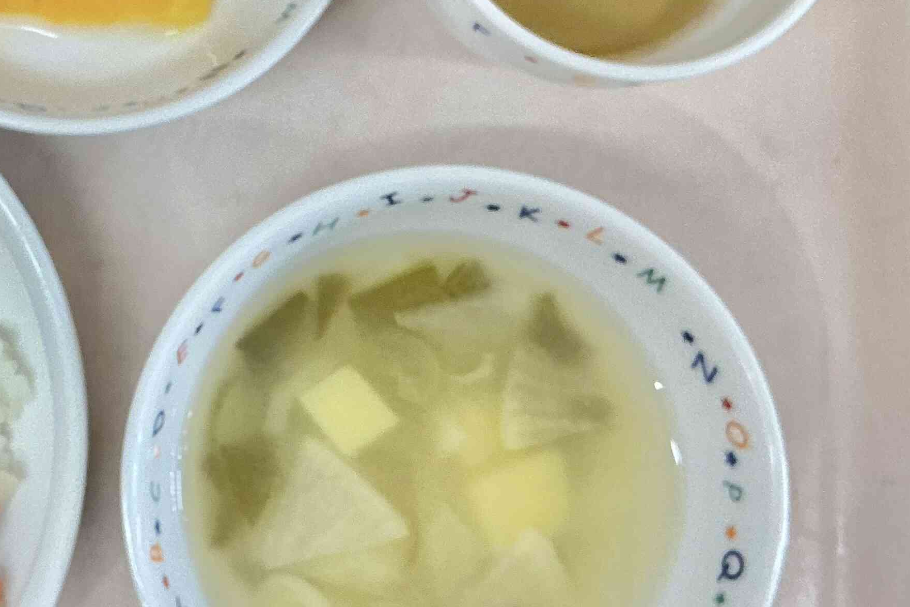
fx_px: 1744
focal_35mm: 69
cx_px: 38
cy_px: 165
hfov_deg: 27.8
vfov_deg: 19.6
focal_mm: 3
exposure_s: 1/60
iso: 160
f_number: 1.8
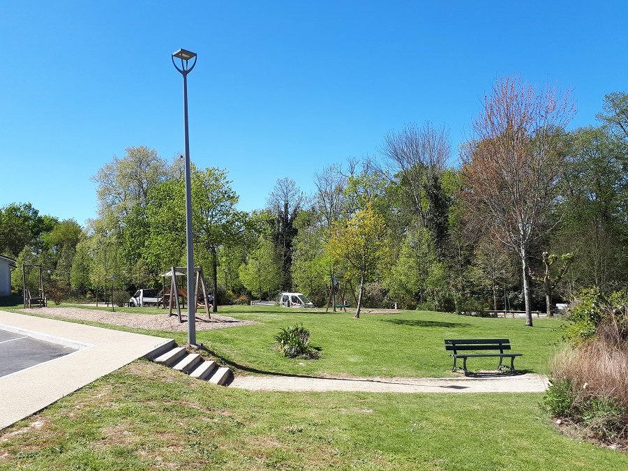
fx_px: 490
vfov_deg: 51.4
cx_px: 314
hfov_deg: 65.3
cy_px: 236
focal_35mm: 27
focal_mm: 3.6
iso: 40
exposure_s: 1/876
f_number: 1.9
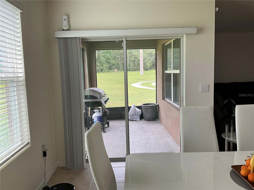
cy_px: 95
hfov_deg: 61.7
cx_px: 127
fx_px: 213
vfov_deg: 48.2
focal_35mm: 29
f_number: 1.8
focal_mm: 3
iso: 40
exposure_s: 1/122
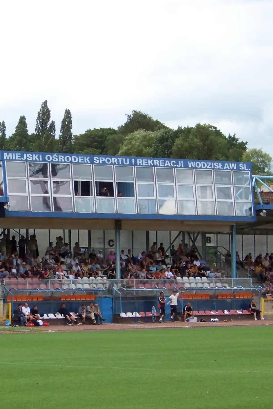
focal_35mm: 144
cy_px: 251
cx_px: 163
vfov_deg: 14.2
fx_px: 1638
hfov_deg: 9.5
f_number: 3.2
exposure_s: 1/1000
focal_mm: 13.2
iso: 200
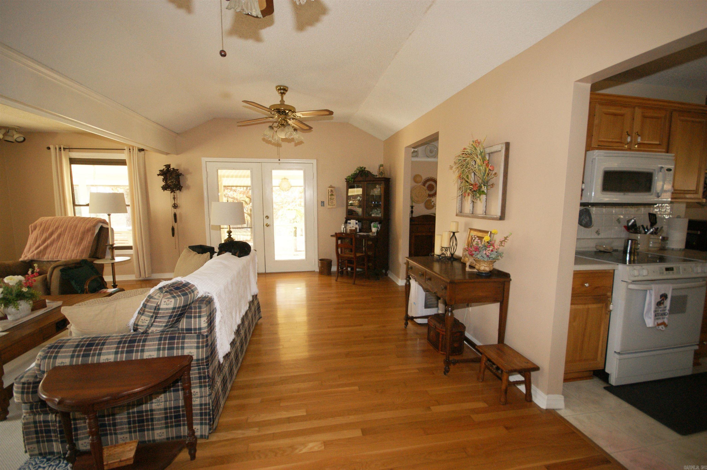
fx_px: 294
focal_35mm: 15
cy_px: 235
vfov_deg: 77.2
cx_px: 354
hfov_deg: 100.4
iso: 400
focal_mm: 10
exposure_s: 1/60
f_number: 5.6
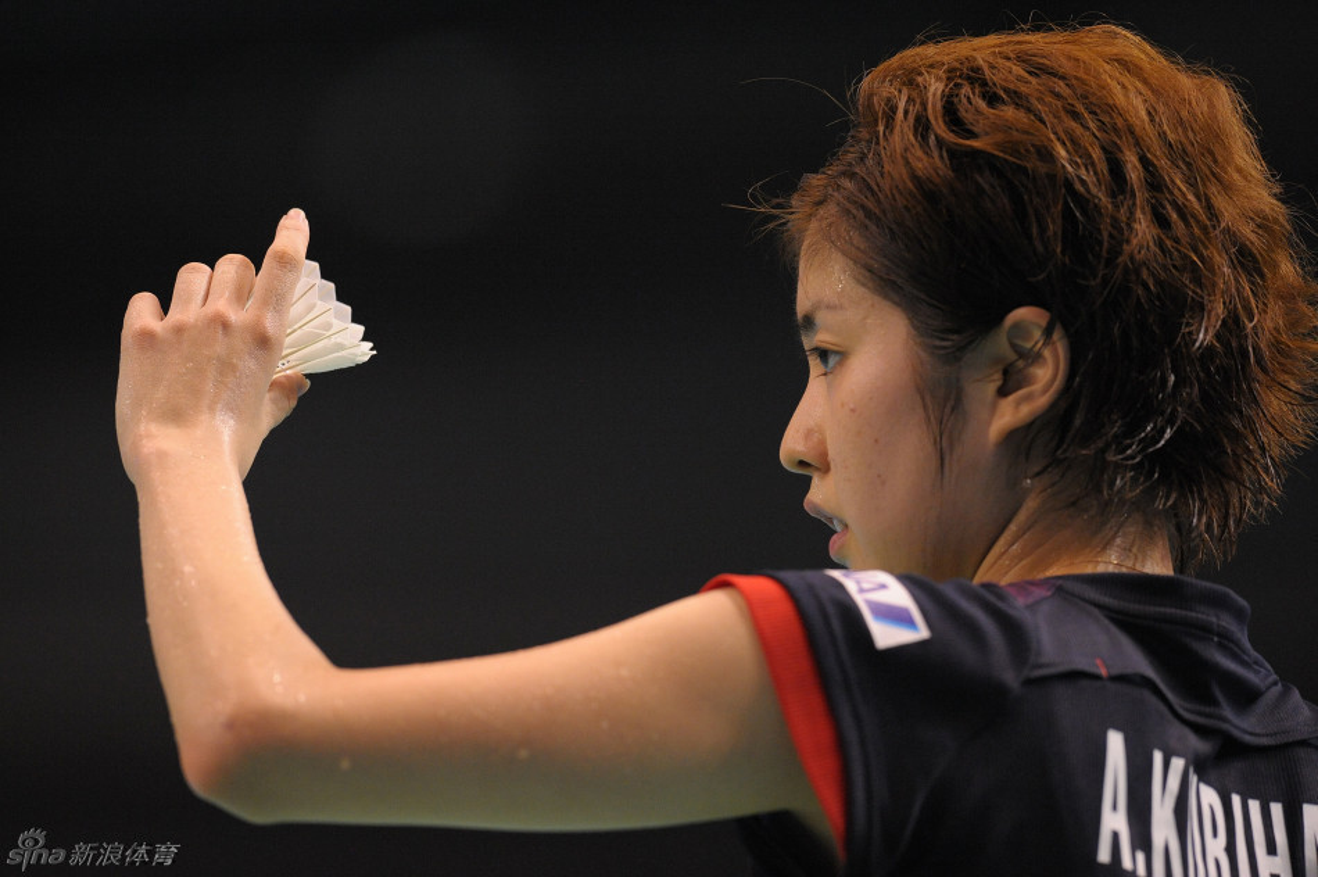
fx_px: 14634
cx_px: 659
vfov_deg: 3.4
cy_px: 438
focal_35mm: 400
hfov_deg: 5.2
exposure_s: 1/500
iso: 3200
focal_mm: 400
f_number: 4
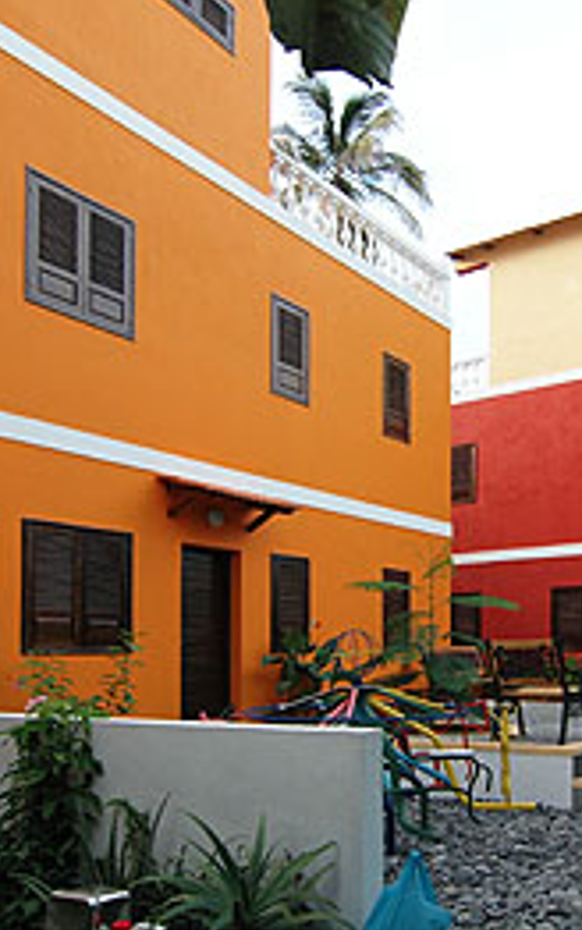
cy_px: 465
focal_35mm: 28
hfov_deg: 43.4
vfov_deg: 66.4
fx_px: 710
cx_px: 422
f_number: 6.3
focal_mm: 12
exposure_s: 1/160
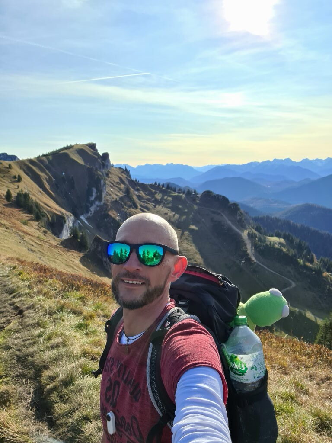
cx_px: 166
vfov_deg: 69.4
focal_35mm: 25
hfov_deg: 54.9
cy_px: 222
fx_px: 320
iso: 50
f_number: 2.2
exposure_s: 1/840
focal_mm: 3.8
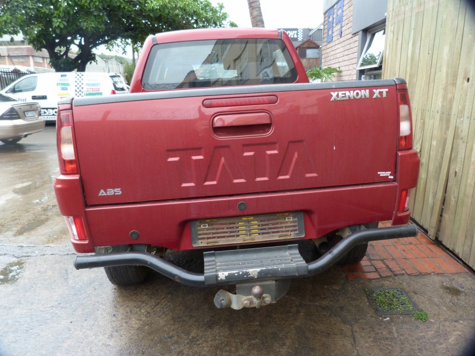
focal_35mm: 25
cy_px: 178
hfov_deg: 69.4
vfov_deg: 54.9
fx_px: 343
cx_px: 238
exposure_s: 1/100
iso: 80
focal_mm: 4.5
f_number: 2.8
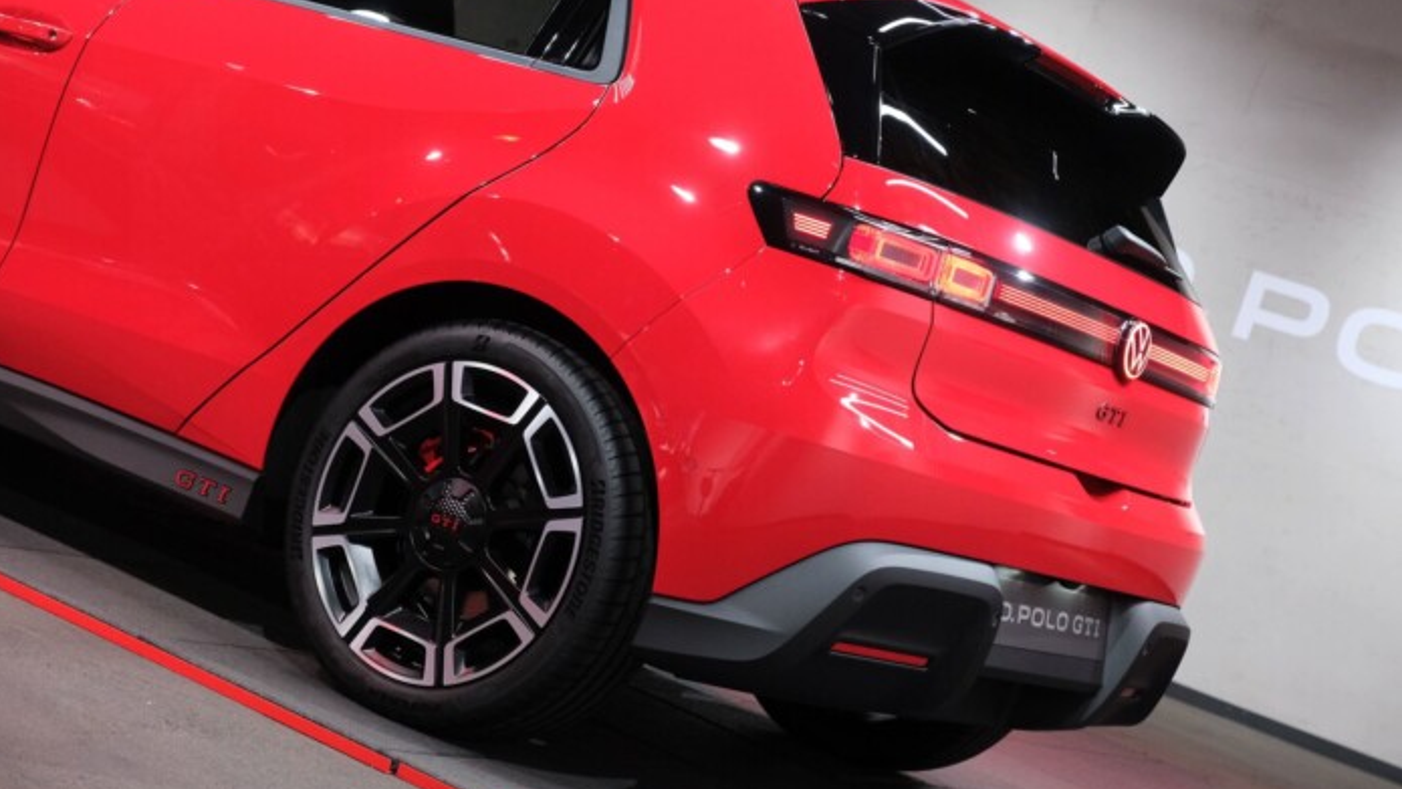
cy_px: 384
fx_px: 2863
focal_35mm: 77
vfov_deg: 15.7
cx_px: 698
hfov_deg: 27.5
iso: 3200
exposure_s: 1/150
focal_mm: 48.4
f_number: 4
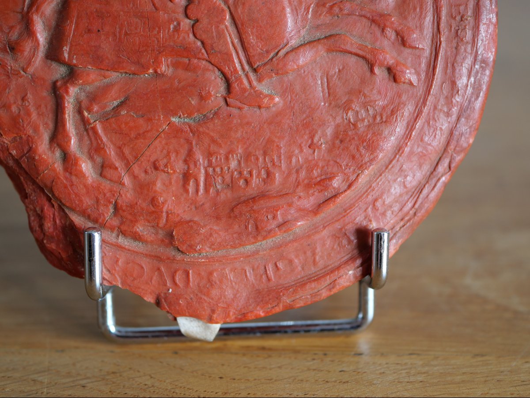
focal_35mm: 60
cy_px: 199
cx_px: 265
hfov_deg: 32.2
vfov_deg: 24.4
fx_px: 919
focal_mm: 30
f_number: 2.8
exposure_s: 1/60
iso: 400
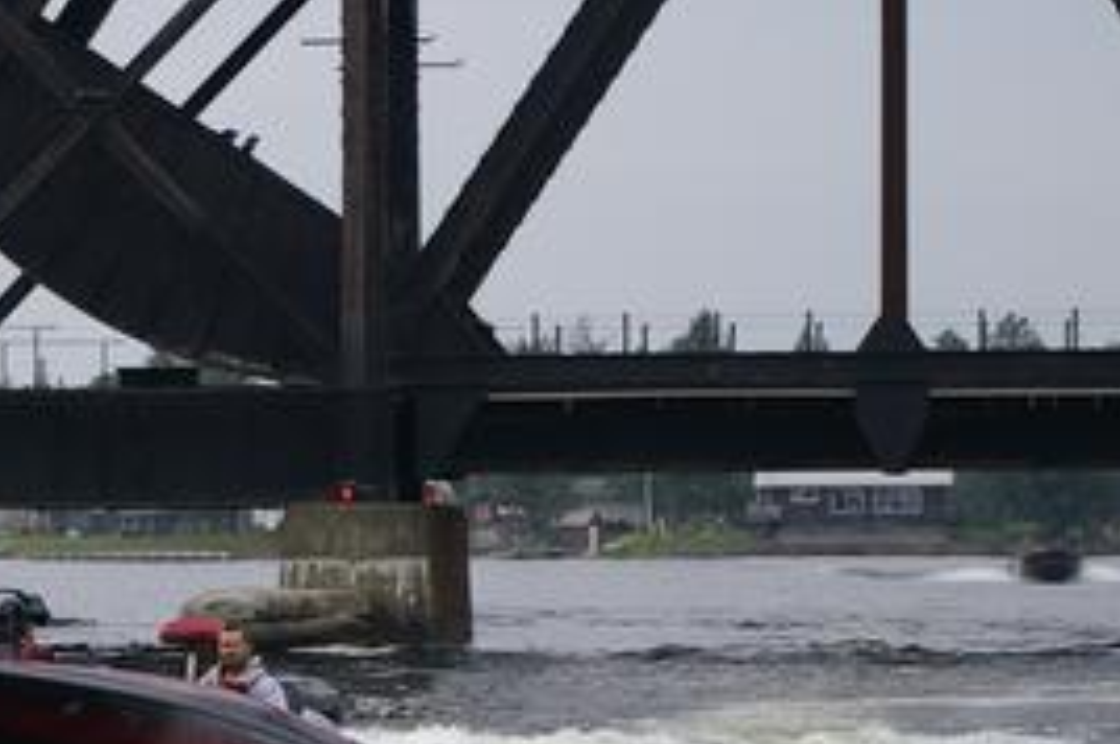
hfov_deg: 10.4
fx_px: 6127
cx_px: 155
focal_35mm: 197
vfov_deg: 6.9
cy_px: 606
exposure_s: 1/180
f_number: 6.7
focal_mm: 55
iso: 400
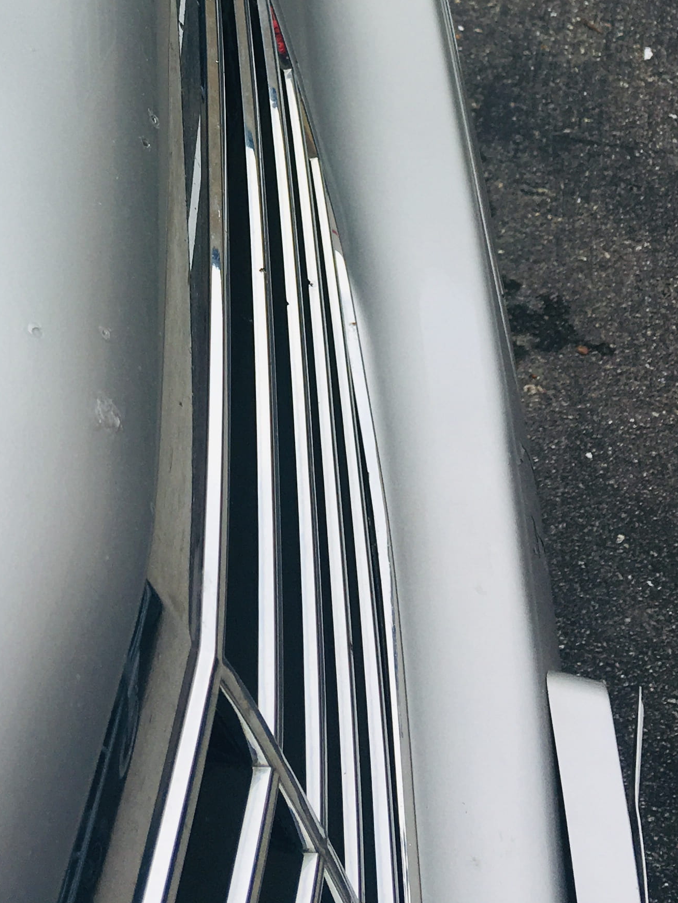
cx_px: 139
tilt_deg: -40.1
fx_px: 1749
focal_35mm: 67
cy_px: 53
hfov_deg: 21.7
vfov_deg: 27.7
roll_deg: +0.9
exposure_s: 1/432
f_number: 2.2
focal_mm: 4.15
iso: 25
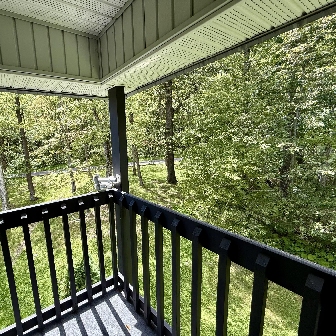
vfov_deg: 84.0
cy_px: 172
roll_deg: +3.3
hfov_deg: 81.7
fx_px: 187
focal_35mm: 17
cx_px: 118
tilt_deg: -10.7
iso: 50
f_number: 2.2
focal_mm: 2.22
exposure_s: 1/271
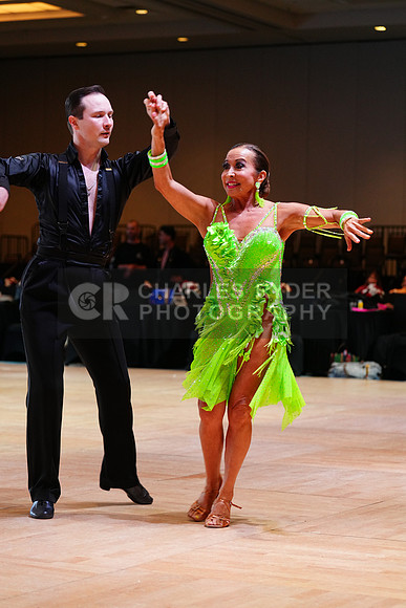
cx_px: 203
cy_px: 304
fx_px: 1623
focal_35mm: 96
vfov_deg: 21.2
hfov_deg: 14.3
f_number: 4
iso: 2500
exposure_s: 1/250
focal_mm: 96
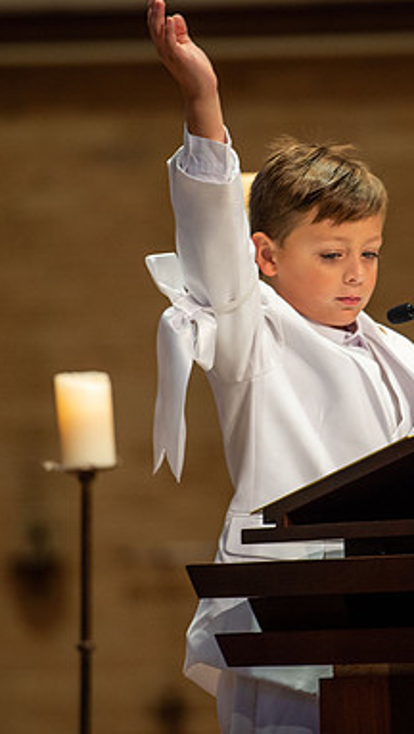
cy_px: 368
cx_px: 314
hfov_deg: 3.9
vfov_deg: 7.0
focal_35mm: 309
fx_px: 6018
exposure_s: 1/125
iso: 1600
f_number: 3.2
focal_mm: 195
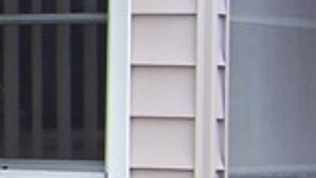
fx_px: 2866
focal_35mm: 342
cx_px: -624
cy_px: 69
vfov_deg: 3.6
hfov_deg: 5.9
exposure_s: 1/60
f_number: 2.8
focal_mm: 7.6
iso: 64
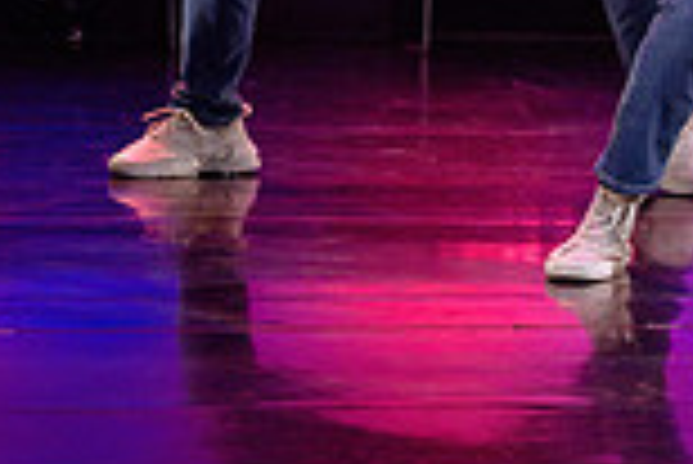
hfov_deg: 4.2
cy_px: -435
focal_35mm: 489
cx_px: 1397
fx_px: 9422
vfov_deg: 2.8
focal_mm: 116
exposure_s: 1/250
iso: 1600
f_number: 2.8
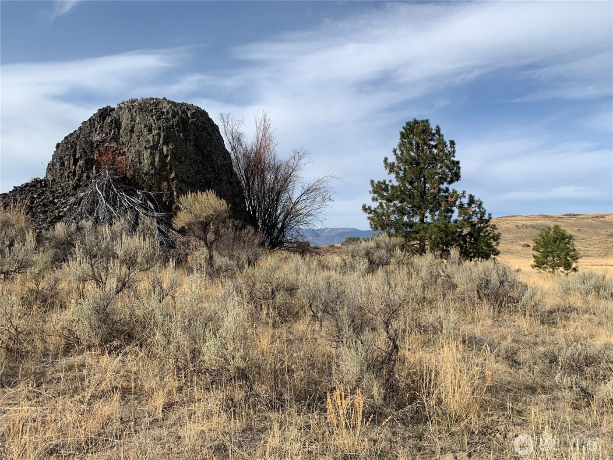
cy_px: 230
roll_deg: +0.2
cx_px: 306
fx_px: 460
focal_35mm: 26
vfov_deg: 53.1
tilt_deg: +1.3
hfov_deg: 67.3
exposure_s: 1/2545
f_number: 1.8
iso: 25
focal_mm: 4.25
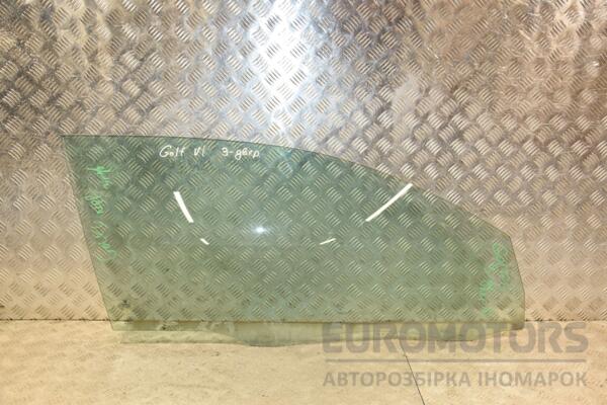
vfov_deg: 35.5
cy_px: 202
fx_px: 632
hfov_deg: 51.3
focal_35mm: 38
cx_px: 304
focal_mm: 25
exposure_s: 1/200
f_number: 5
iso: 800
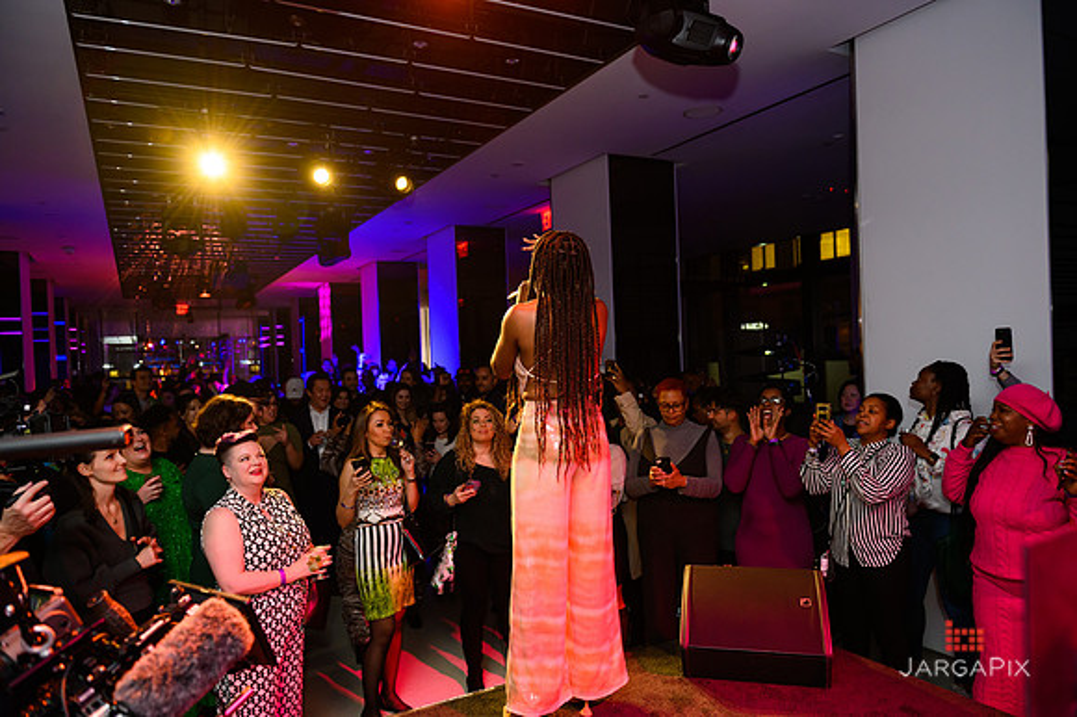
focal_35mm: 24
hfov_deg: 73.8
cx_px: 538
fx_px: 718
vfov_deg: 53.1
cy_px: 358
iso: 1600
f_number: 4
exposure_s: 1/200
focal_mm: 24
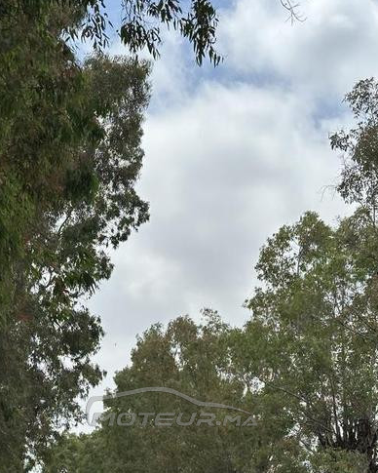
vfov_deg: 22.3
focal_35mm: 84
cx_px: 171
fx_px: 1175
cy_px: 406
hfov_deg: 18.3
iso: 64
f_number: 1.78
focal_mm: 6.86
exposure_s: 1/5263
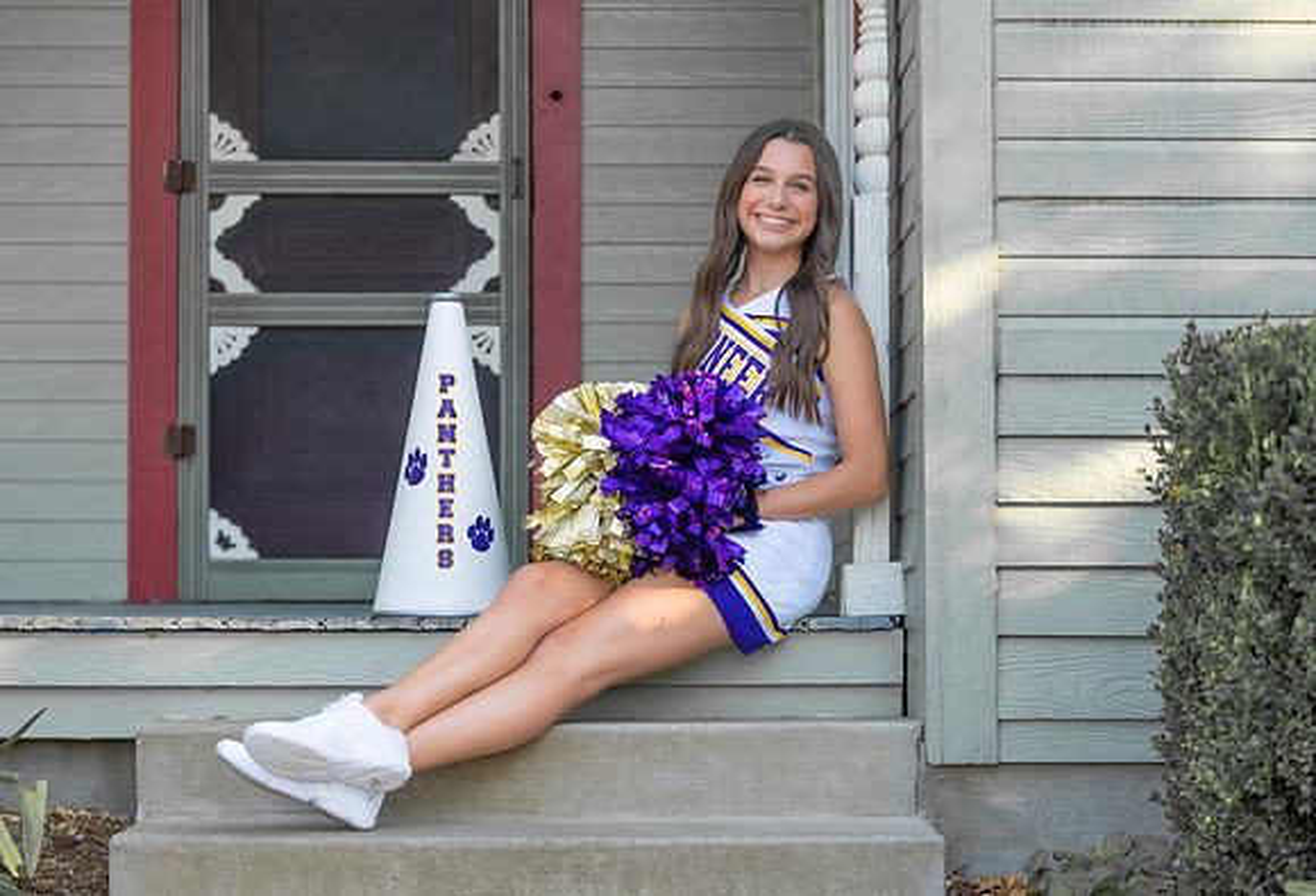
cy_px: 507
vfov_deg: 17.0
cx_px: 672
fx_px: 2999
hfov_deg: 24.8
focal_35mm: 81
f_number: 2.8
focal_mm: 70
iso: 125
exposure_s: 1/320
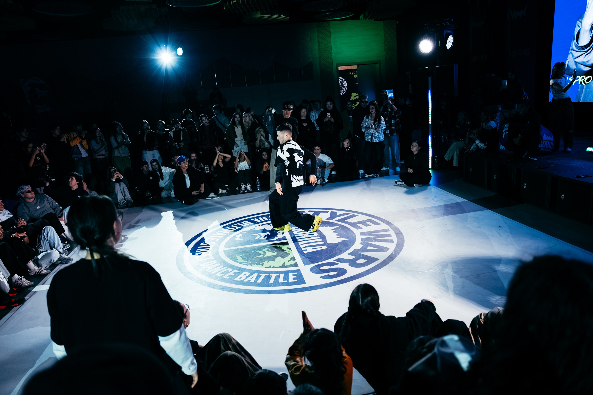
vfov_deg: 53.1
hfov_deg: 73.7
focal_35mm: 24
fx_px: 395
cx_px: 296
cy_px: 198
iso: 3200
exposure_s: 1/800
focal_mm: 24
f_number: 2.8
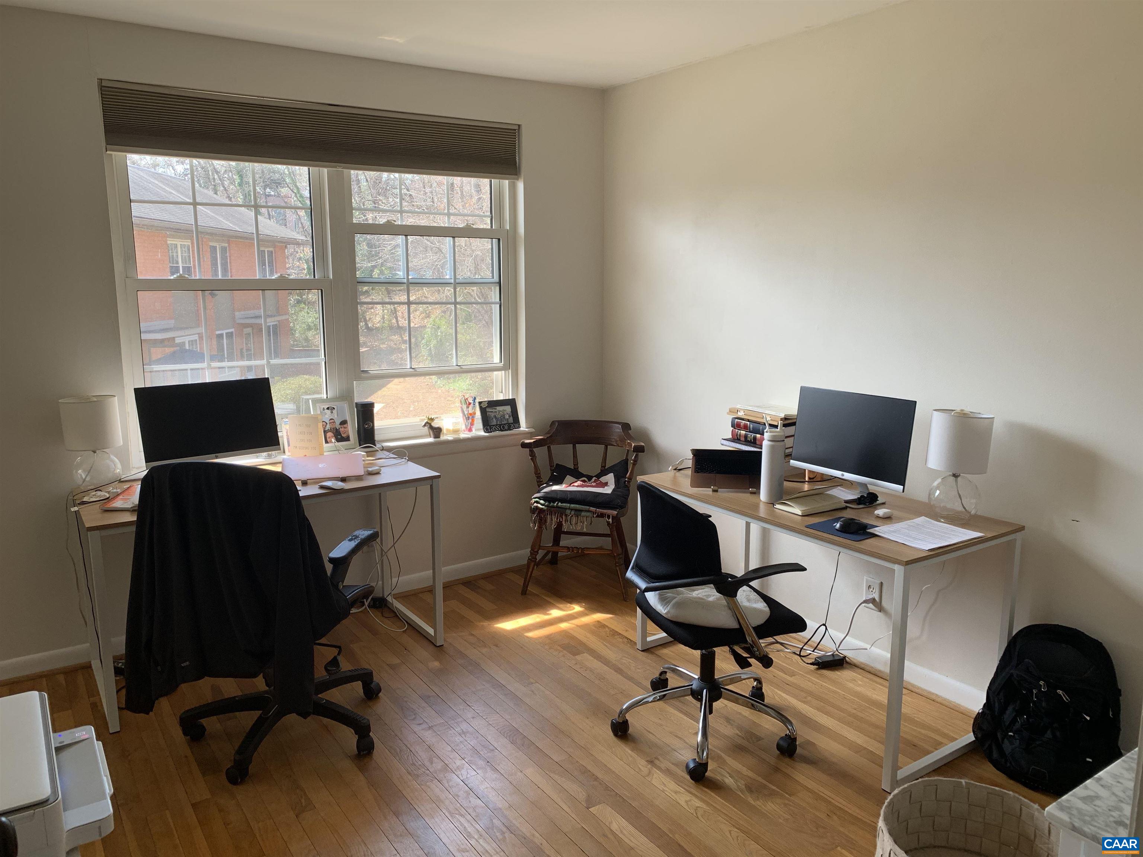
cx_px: 572
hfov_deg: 67.3
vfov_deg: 53.1
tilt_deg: -10.3
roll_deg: -0.2
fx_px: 859
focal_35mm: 26
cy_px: 428
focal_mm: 4.25
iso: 40
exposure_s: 1/121
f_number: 1.8
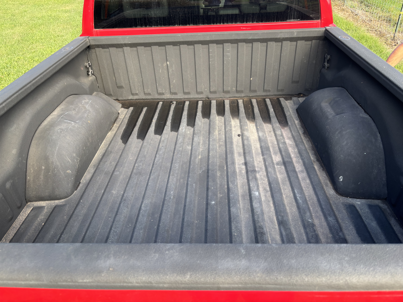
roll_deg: +3.8
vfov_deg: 53.1
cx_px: 202
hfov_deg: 67.3
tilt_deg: -31.7
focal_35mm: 26
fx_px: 303
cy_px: 151
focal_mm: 5.96
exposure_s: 1/121
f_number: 1.6
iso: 40
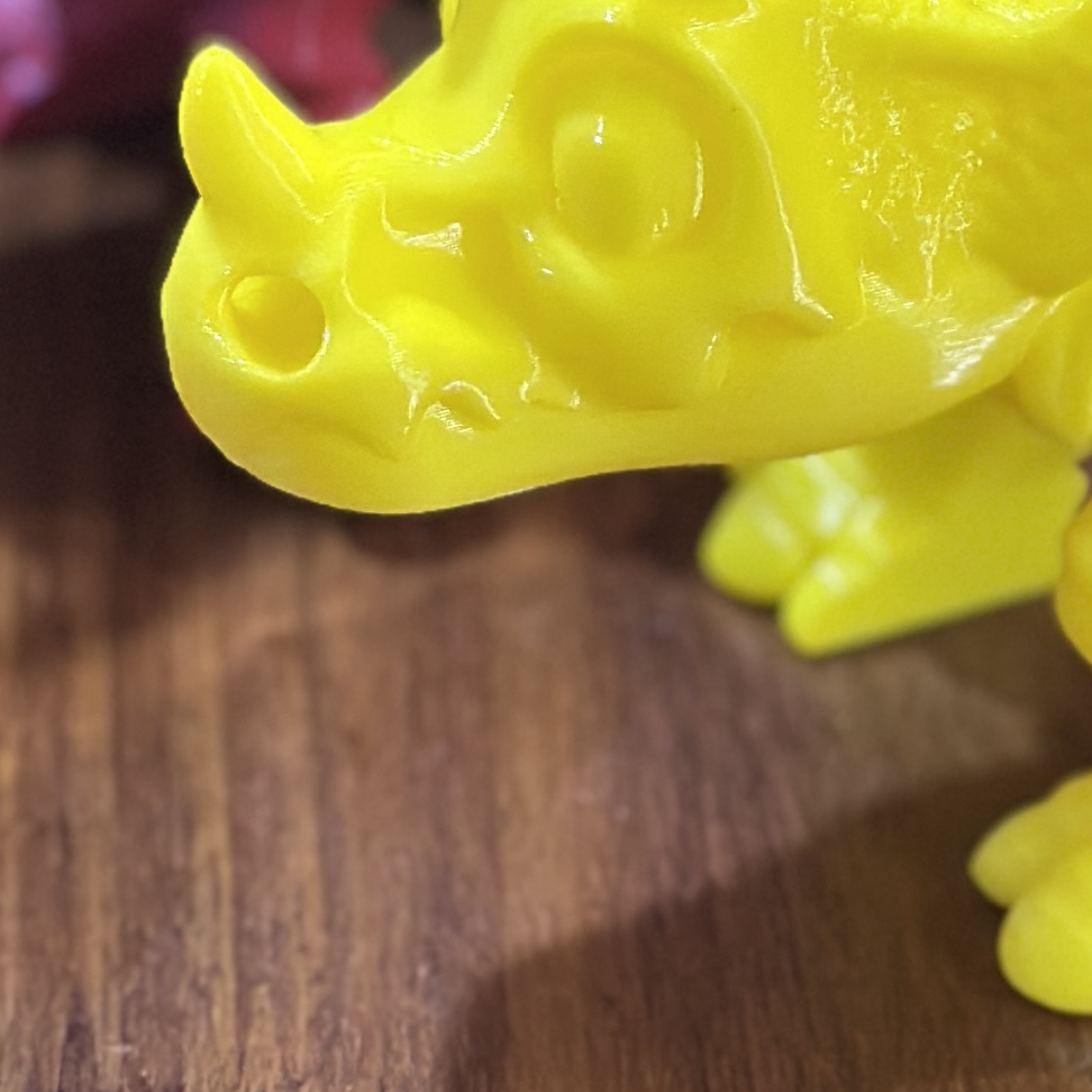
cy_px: -664
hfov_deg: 9.9
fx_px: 6282
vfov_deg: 9.6
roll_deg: -1.7
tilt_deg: -22.3
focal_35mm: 176
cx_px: 891
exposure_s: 1/33
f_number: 1.78
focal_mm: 6.86
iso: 250
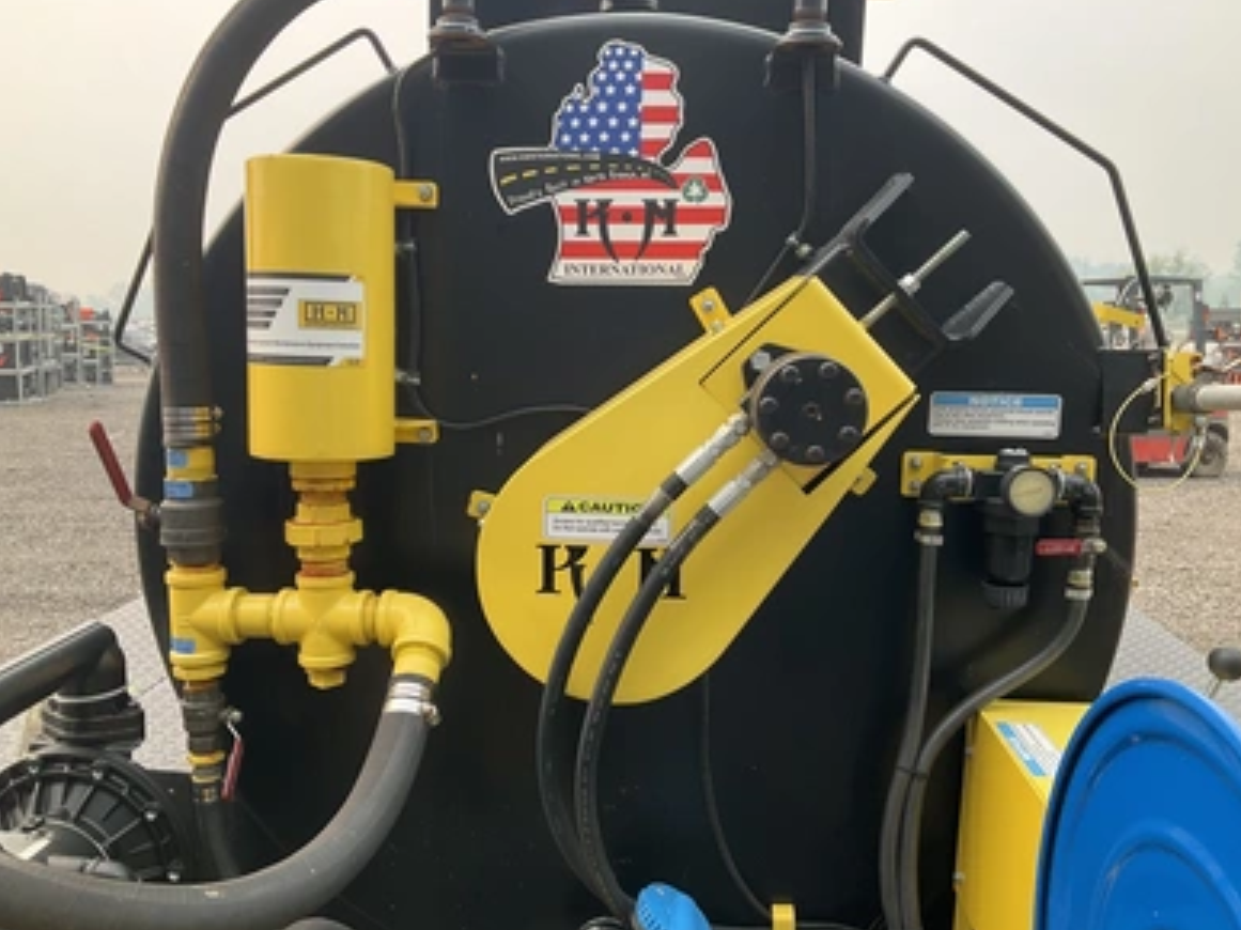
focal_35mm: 30
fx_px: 1075
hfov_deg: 60.0
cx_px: 612
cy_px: 462
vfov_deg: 46.8
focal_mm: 3
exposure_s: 1/292
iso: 25
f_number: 1.8
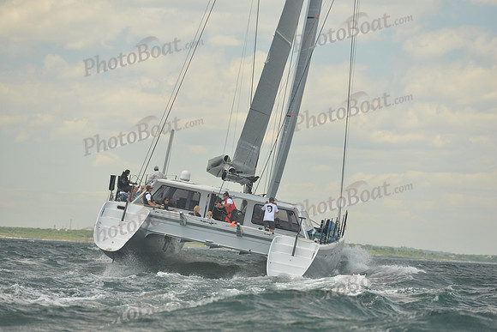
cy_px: 166
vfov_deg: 7.4
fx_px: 2555
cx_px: 248
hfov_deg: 11.1
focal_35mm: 185
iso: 400
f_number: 5
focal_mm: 185
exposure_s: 1/800
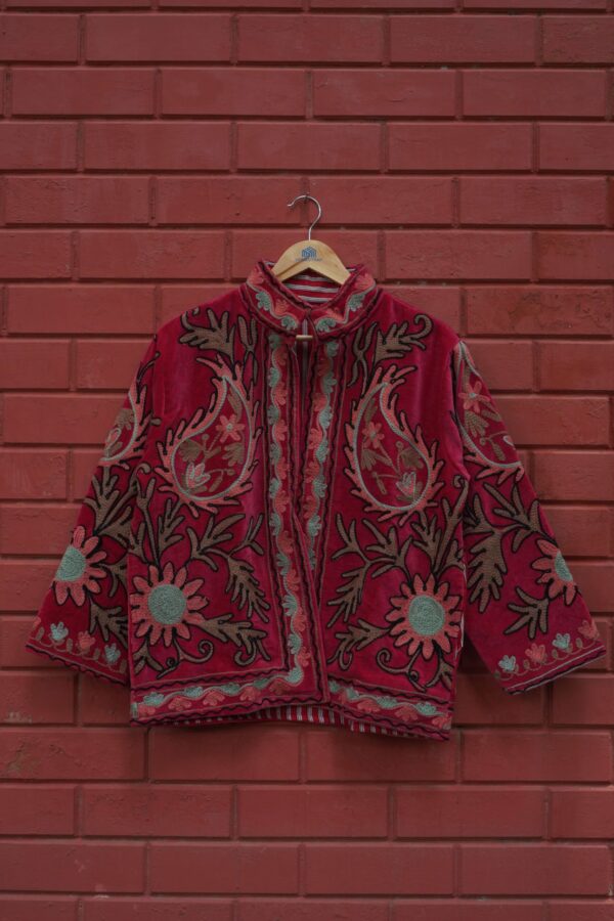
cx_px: 307
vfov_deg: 39.6
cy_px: 460
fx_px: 1279
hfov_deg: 27.0
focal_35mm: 50
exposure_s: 1/160
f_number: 7.1
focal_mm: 50
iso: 500
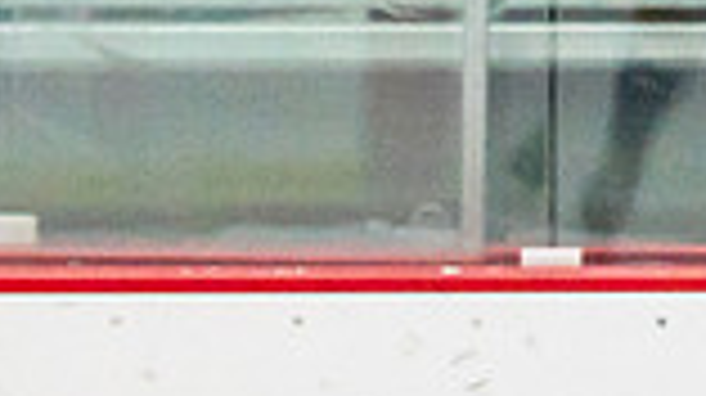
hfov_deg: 1.6
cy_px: 796
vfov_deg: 0.9
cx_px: -499
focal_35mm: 1338
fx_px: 25026
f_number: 2.8
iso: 3200
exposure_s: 1/1250
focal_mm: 200
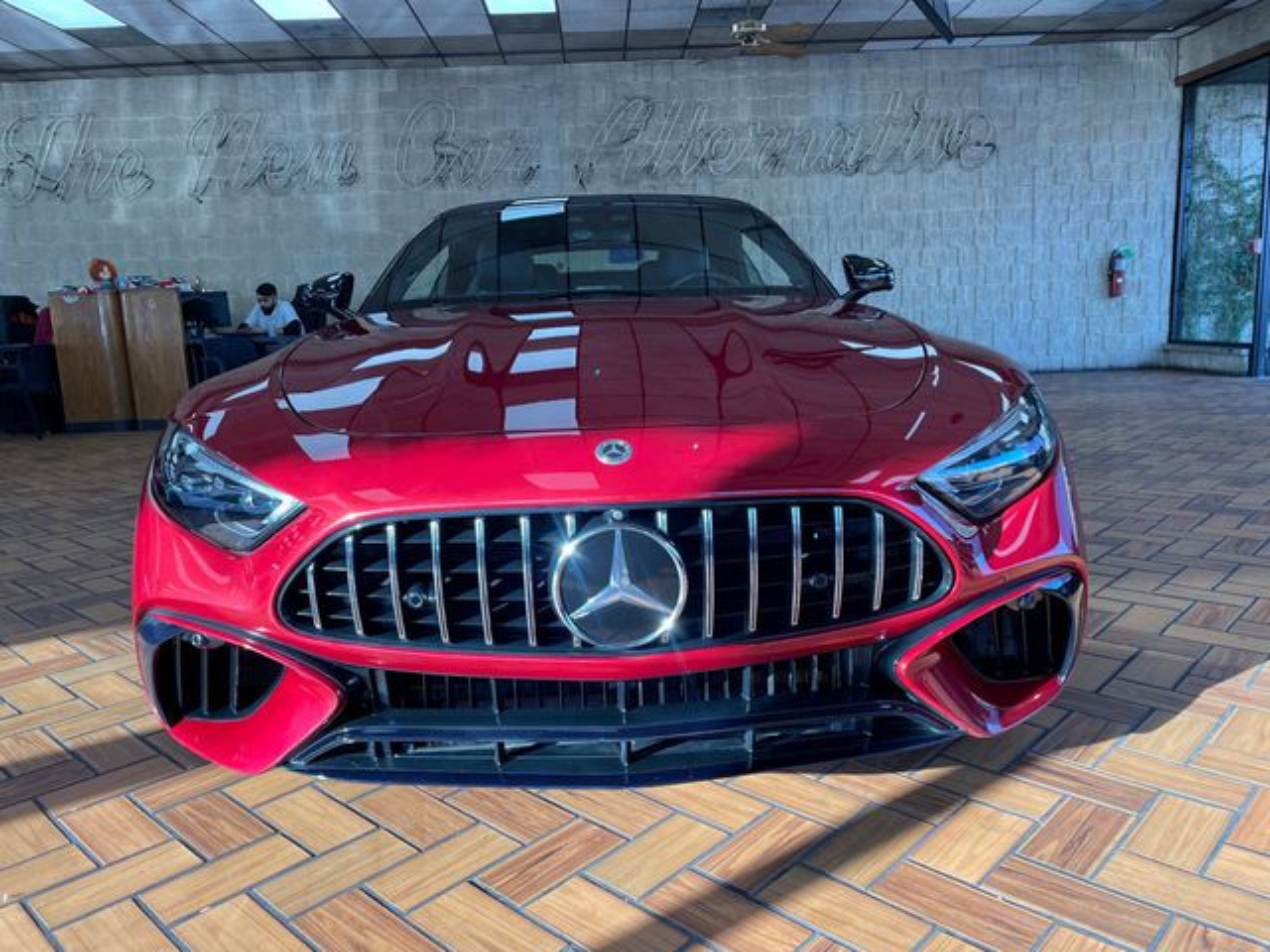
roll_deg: +1.9
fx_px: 954
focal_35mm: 26
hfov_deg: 67.3
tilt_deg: -10.5
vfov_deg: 53.1
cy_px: 476
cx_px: 635
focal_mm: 4.2
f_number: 1.6
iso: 32
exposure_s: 1/154
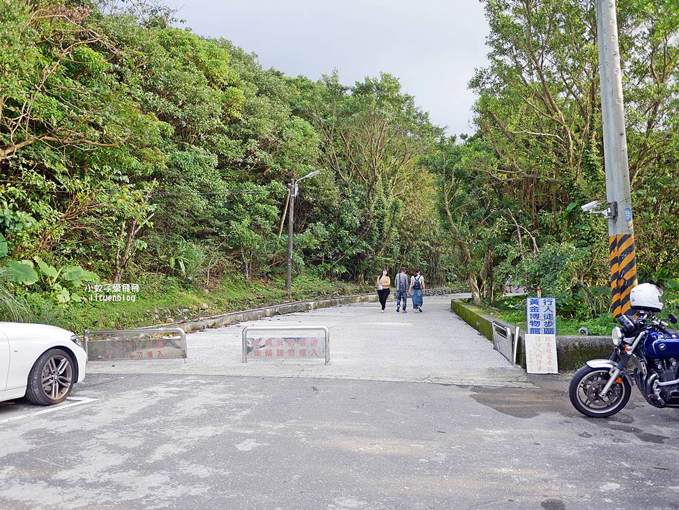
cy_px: 255
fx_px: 549
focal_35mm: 28
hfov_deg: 63.4
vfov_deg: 49.8
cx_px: 340
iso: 200
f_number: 2.5
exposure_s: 1/400
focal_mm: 14
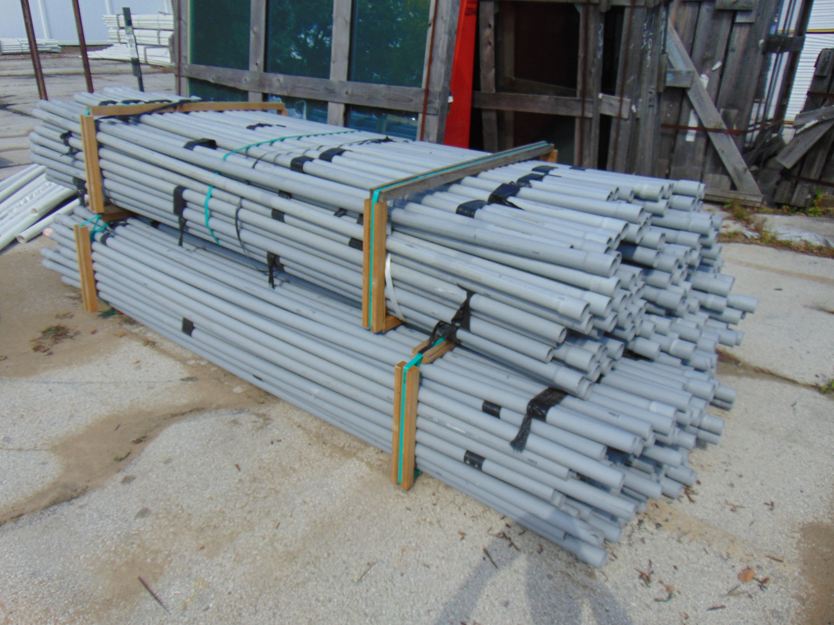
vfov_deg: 54.9
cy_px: 312
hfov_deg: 69.4
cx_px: 417
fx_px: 602
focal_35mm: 25
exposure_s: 1/1000
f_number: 3
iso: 80
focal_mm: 4.5
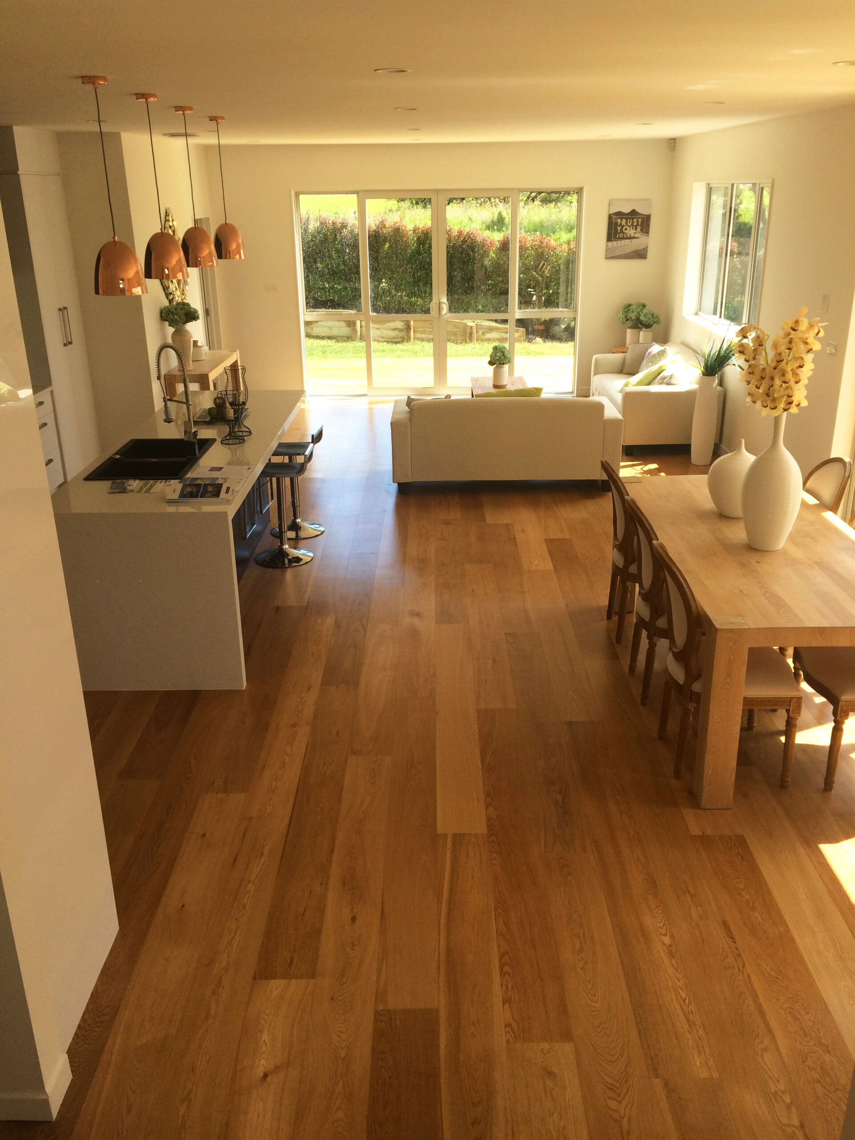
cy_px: 570
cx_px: 428
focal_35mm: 29
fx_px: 955
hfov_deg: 48.2
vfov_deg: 61.7
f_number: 2.2
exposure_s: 1/345
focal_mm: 4.15
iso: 32
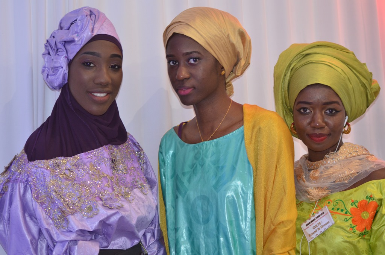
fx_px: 1120
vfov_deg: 13.0
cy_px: 128
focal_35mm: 105
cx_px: 192
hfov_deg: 19.5
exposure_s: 1/60
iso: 800
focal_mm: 70
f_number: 4
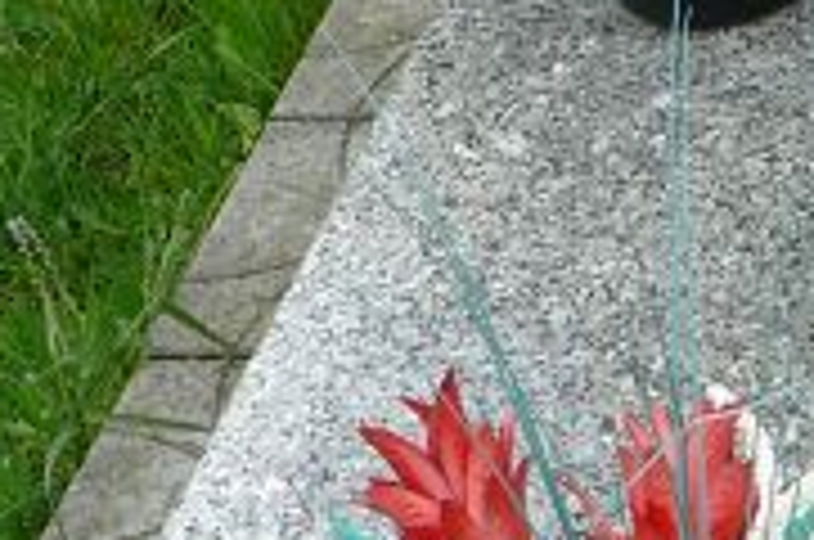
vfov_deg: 10.2
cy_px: -333
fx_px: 2912
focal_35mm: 129
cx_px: 994
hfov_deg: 15.3
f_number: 2.8
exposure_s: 1/400
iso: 80
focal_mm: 5.2
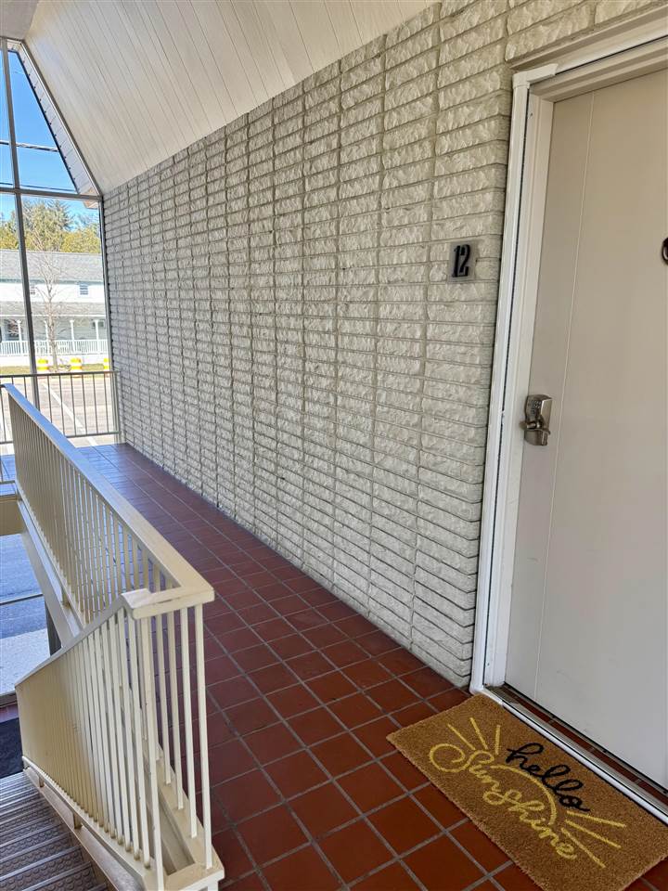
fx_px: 618
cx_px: 334
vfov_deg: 71.6
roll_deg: -0.5
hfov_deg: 56.8
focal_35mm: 24
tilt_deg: -12.4
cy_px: 446
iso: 64
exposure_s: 1/245
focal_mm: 6.76
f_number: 1.78
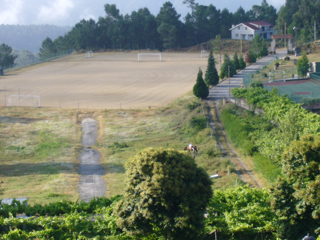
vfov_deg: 14.1
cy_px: 120
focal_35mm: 105
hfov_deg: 18.7
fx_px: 971
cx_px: 160
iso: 100
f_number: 5
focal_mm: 17.4
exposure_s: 1/200
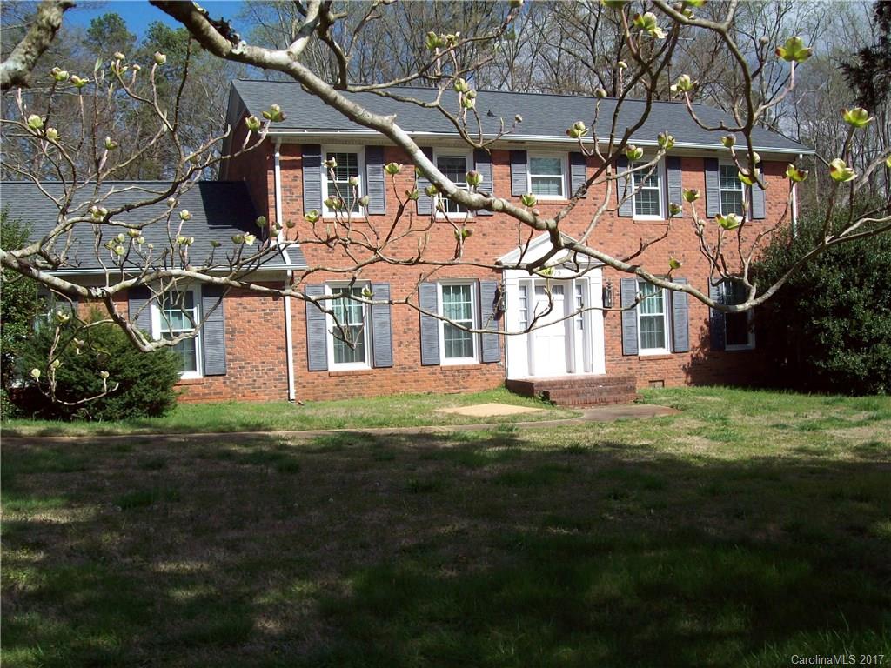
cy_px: 334
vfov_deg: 39.7
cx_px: 446
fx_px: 927
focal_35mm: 36
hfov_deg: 51.4
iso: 80
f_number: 4.8
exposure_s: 1/536
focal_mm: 6
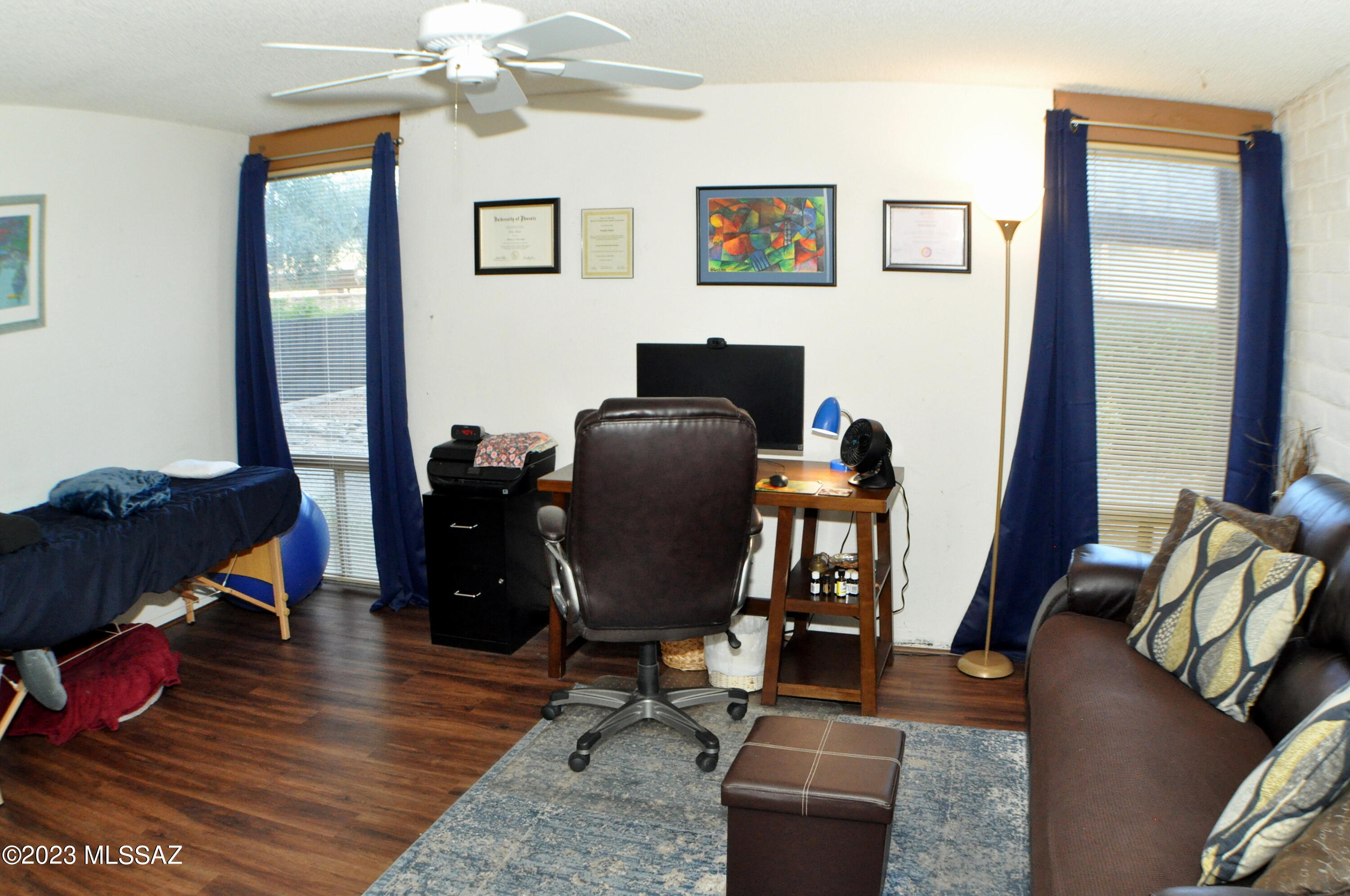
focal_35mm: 36
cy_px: 448
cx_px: 675
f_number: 7.1
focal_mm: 24
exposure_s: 1/60
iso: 1600
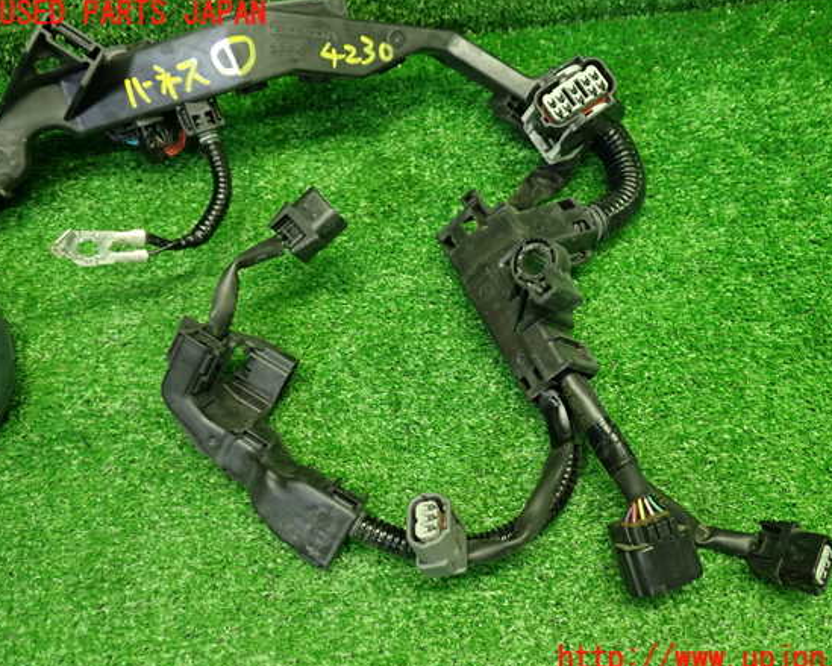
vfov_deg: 45.8
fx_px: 788
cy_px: 337
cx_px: 446
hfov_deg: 55.6
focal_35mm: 32
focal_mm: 5.4
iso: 200
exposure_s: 1/30
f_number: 2.3
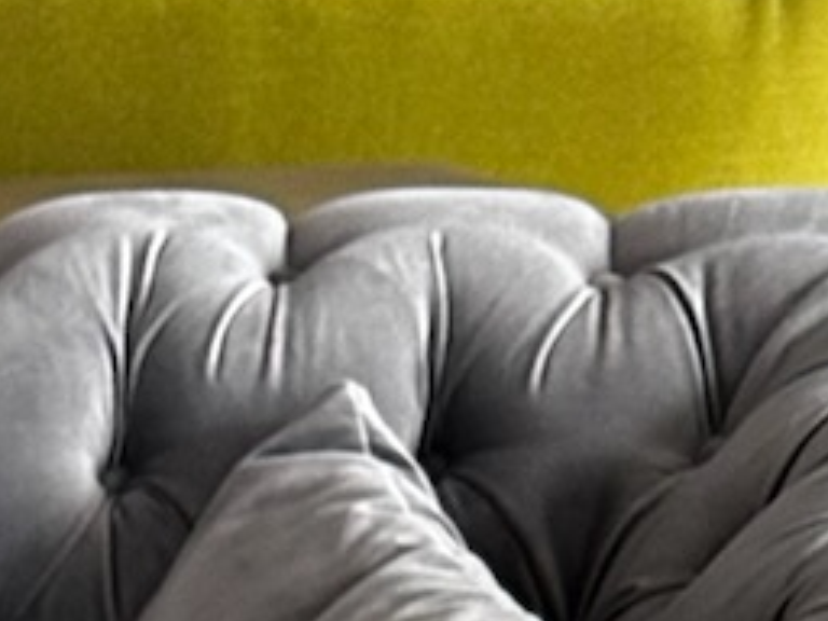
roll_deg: +3.5
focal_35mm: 192
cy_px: 2439
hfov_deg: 10.1
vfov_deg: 6.4
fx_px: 4593
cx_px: -171
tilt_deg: -43.8
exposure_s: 1/50
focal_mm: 6.86
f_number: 1.78
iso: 125
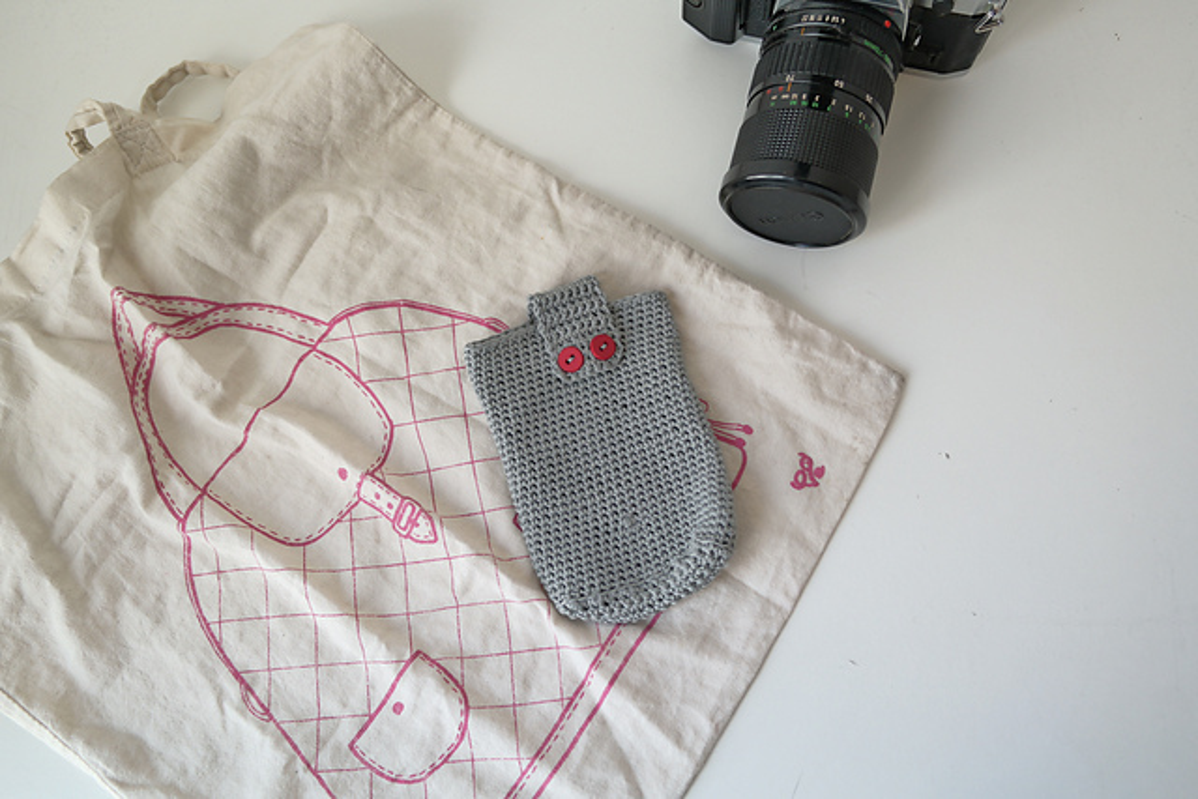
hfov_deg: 61.9
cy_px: 400
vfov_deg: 43.6
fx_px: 998
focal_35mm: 30
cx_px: 599
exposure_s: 1/100
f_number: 3.5
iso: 100
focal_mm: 20
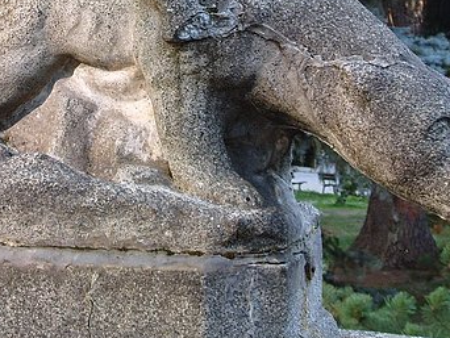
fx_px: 1197
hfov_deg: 21.1
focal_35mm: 92
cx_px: 117
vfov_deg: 15.6
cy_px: -47
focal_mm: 7.8
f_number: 3.7
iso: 80
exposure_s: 1/125
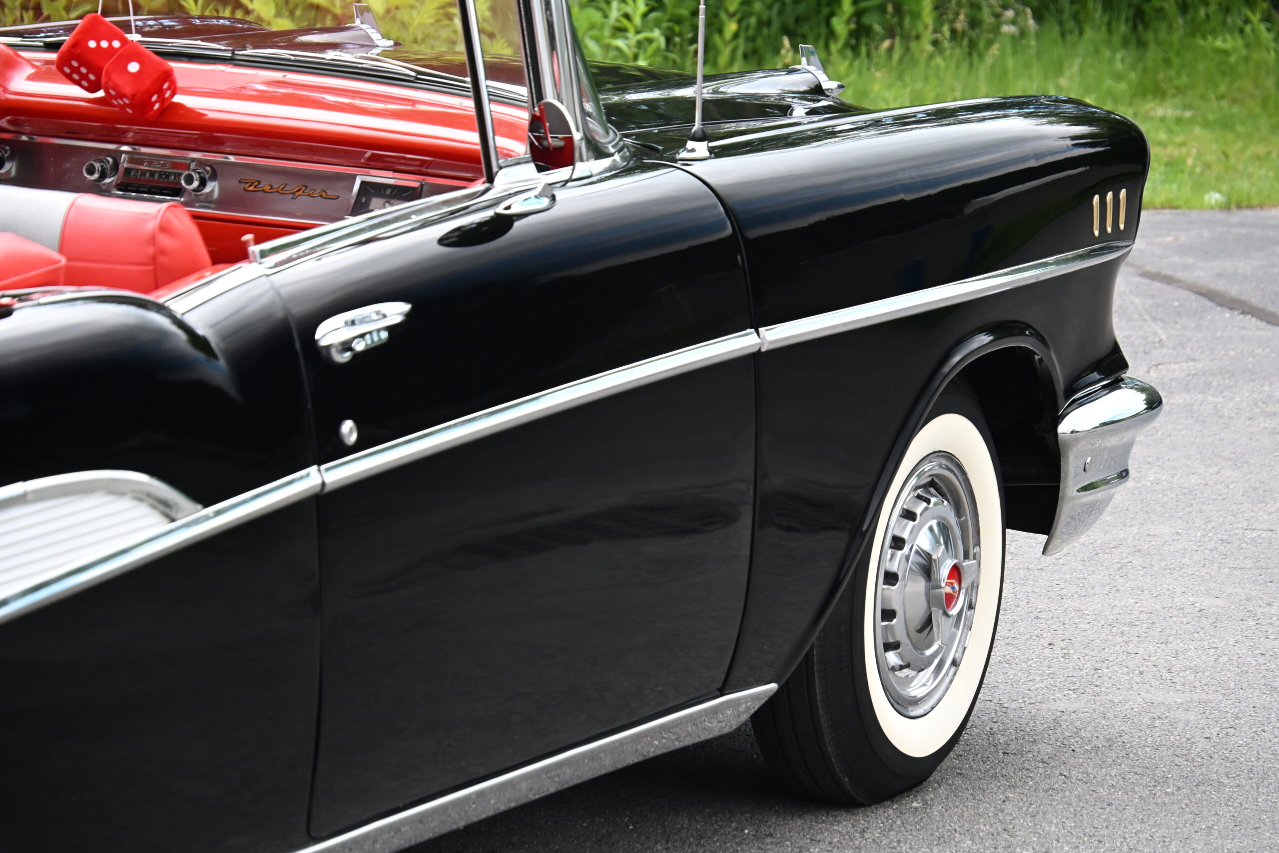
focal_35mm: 164
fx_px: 5809
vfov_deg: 8.4
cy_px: 426
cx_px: 640
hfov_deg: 12.6
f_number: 5.3
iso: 1100
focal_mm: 109
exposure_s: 1/125
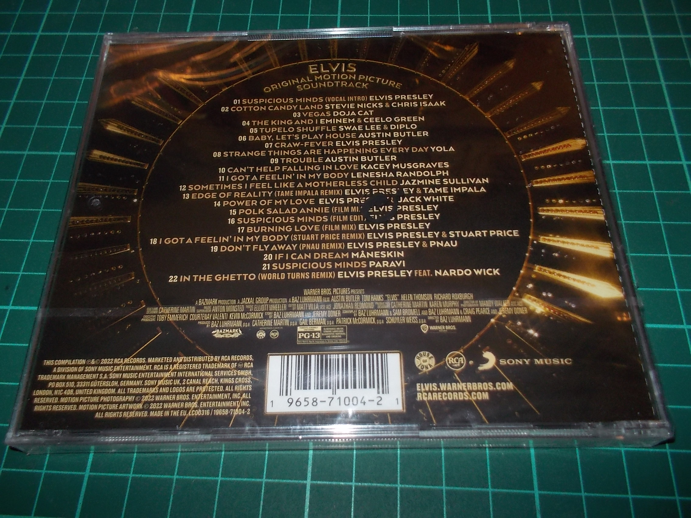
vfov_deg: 48.2
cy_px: 259
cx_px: 346
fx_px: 579
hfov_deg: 61.7
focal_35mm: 29
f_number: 3.3
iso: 200
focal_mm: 4.1
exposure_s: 1/30
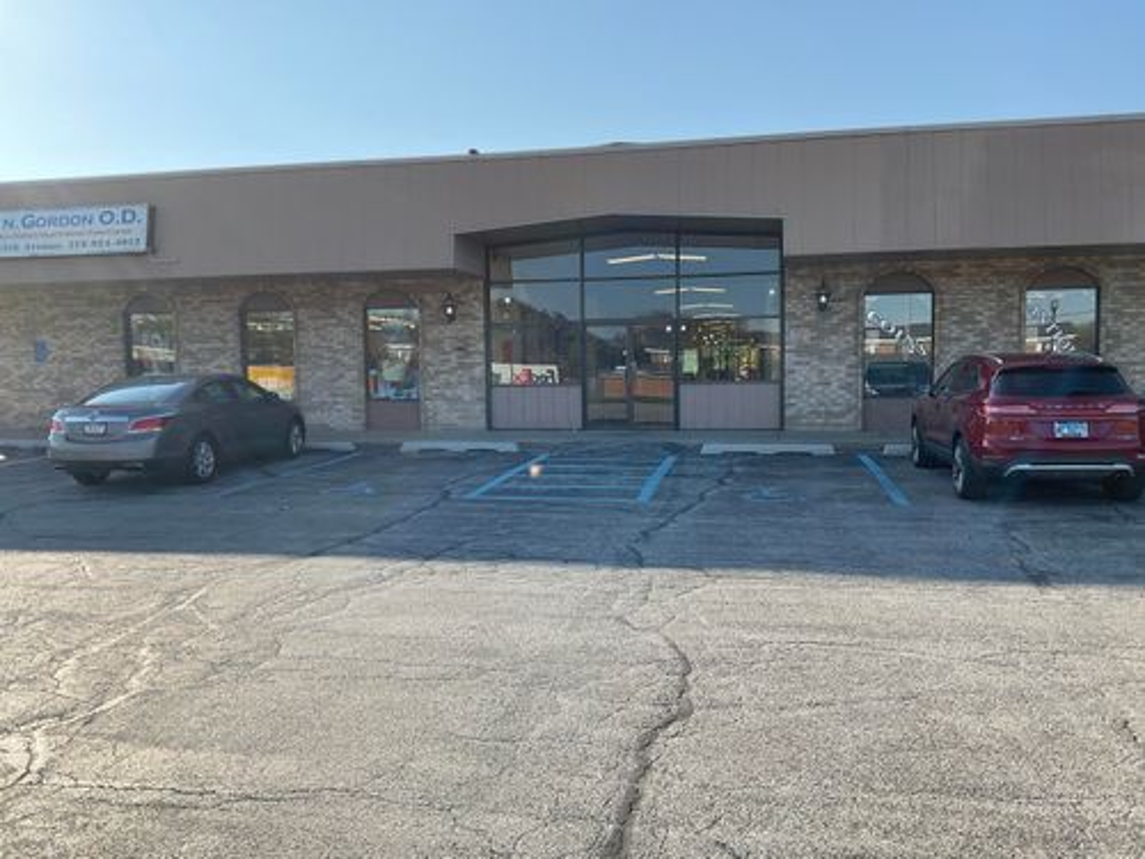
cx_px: 572
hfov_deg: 61.7
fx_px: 959
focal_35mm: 29
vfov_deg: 48.2
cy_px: 430
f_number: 1.8
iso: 16
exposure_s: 1/1144
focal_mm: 3
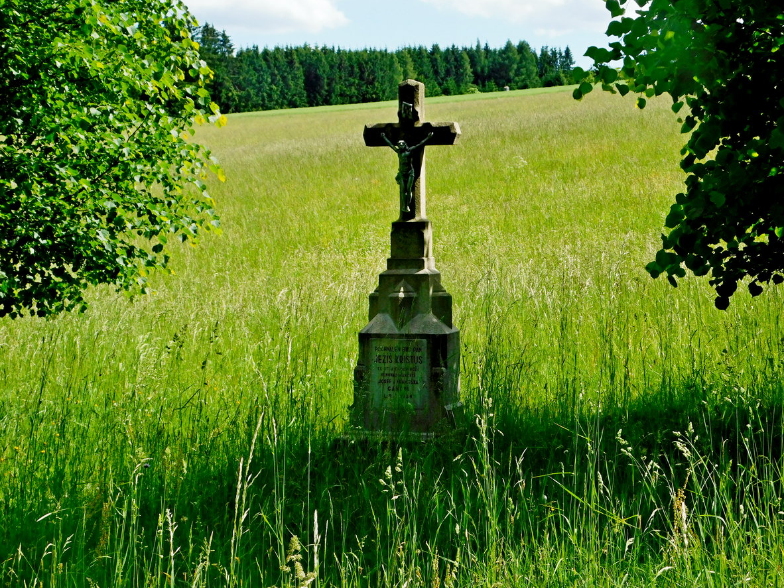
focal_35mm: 67
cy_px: 297
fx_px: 1518
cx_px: 397
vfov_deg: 21.9
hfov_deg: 29.0
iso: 125
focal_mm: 11.7
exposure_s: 1/800
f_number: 4.2
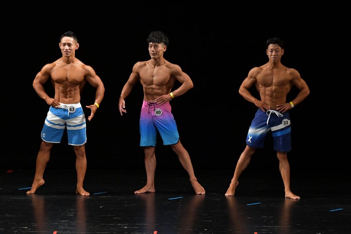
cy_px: 117
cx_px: 176
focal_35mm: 270
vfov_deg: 5.1
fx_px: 2631
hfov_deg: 7.6
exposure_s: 1/400
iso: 3200
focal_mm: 180
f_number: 5.6
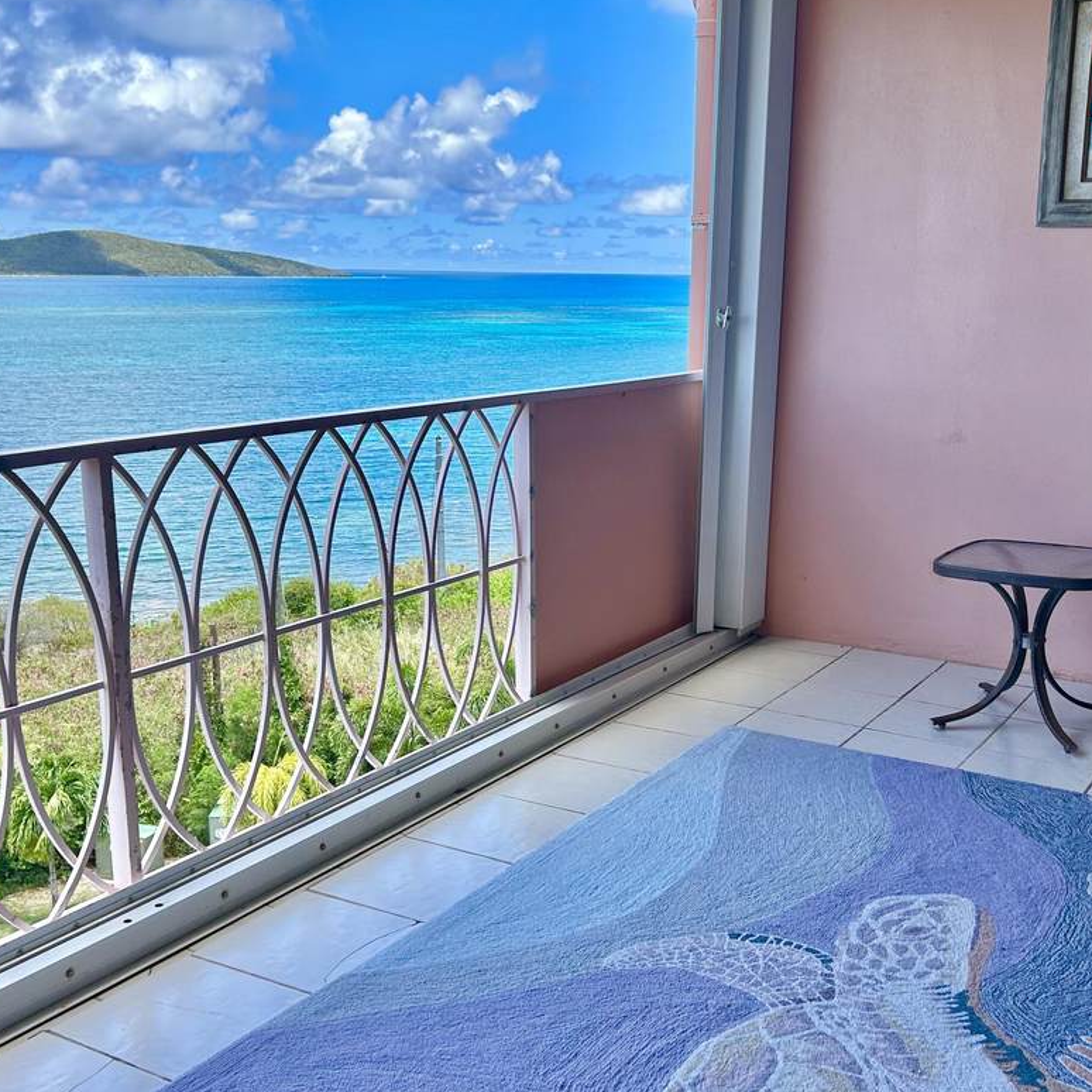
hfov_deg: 43.8
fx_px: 1356
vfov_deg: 43.8
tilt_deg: -13.8
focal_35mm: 38
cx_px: 590
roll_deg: -0.3
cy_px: 600
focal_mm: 5.7
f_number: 1.5
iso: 50
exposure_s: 1/1553
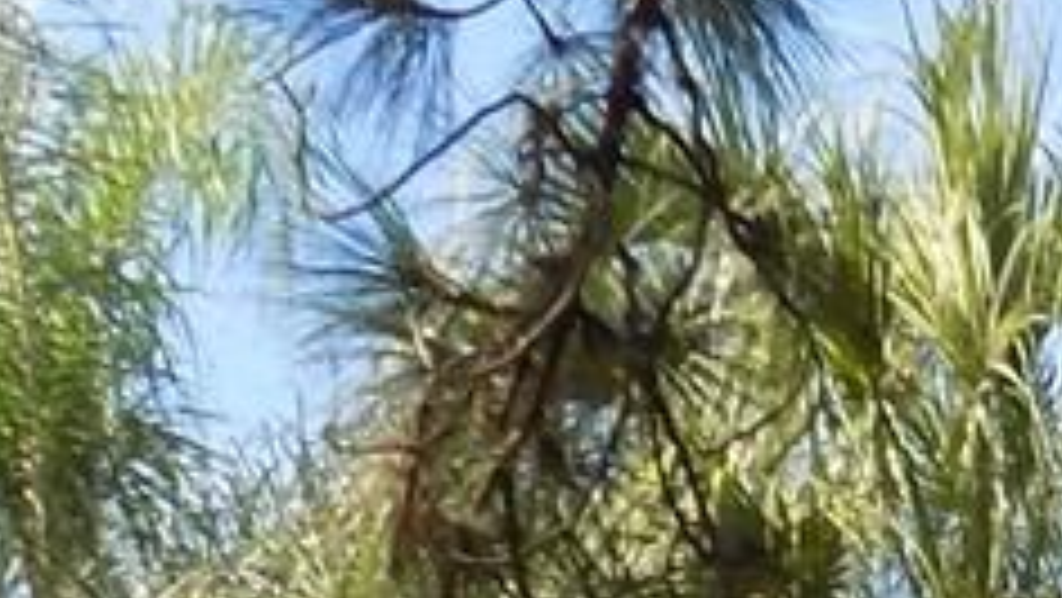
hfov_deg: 11.9
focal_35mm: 170
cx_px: 1764
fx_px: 4789
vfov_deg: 6.6
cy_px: 1695
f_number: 3.1
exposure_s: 1/400
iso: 80
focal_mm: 4
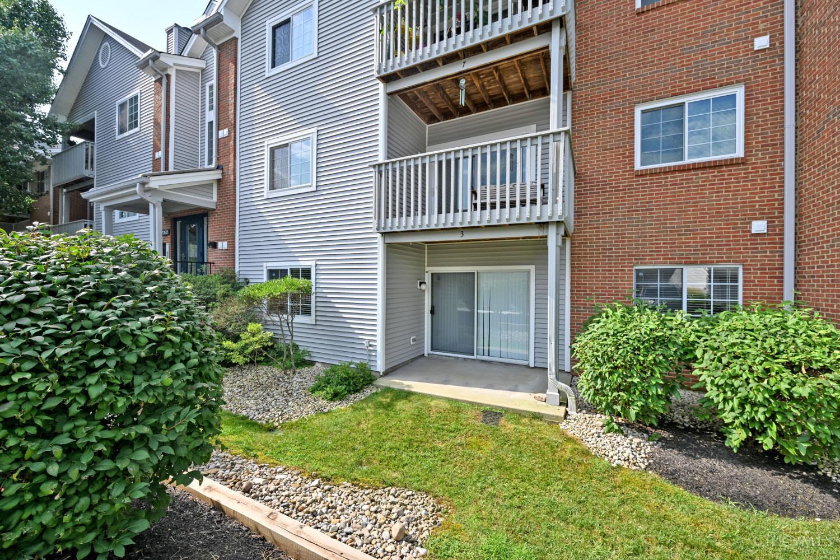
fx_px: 327
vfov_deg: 81.2
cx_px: 420
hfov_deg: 104.3
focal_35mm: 14
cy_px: 280
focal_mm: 14
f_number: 6.3
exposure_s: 1/320
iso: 100
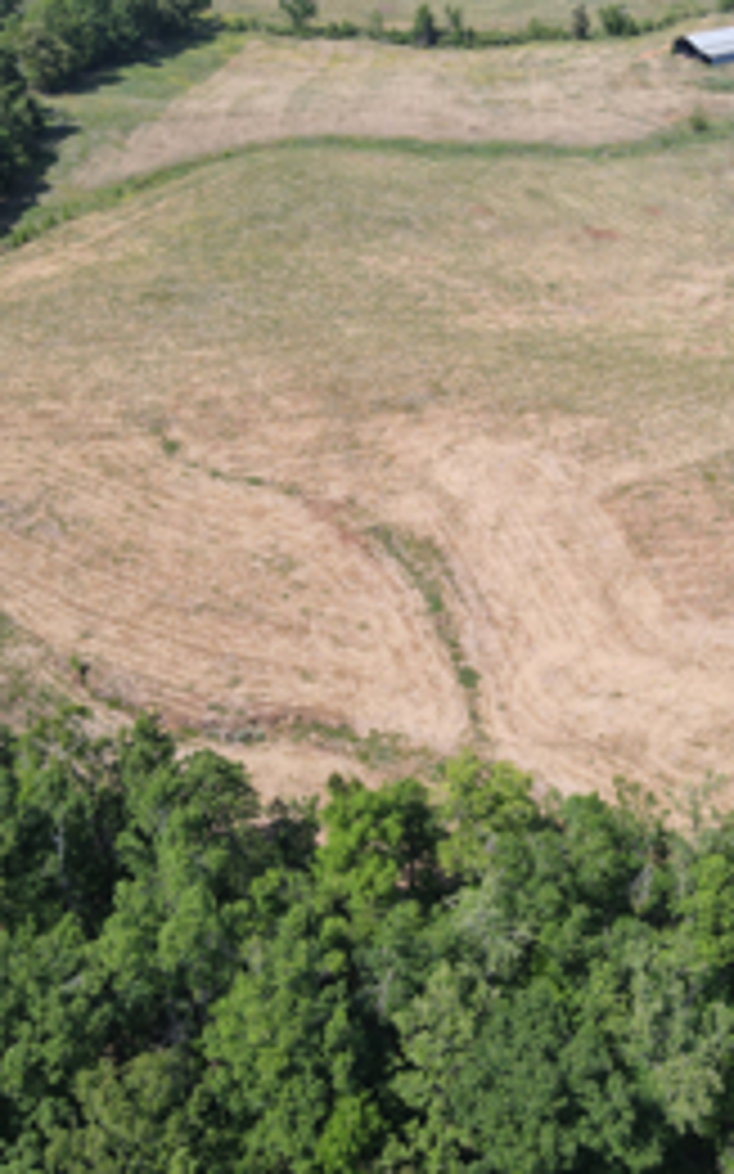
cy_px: 580
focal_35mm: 39
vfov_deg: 50.4
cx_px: 540
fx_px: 1249
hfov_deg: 32.2
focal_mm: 4.5
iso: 100
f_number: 2.8
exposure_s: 1/30
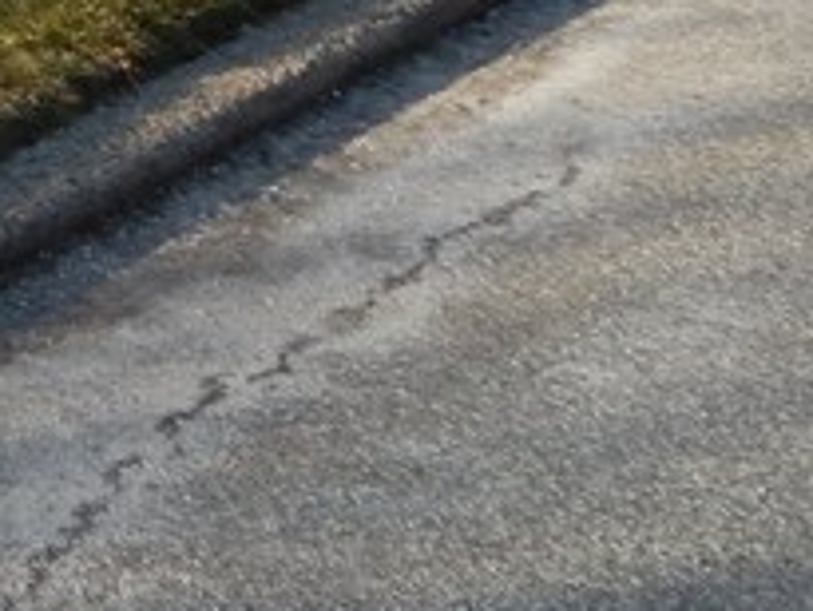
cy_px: -734
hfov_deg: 10.7
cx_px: -1210
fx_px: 3643
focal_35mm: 155
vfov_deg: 8.9
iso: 125
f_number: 3.2
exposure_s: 1/640
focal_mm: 5.6
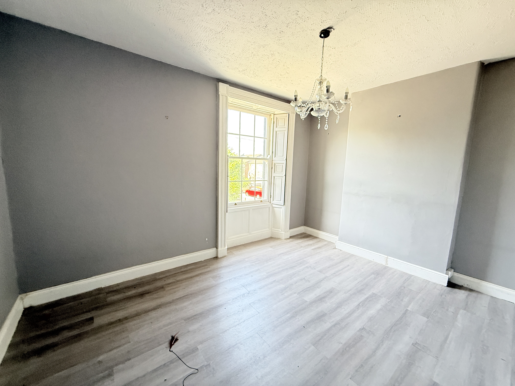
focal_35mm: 14
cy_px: 193
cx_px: 258
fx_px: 208
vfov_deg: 85.7
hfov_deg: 102.1
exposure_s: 1/96
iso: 320
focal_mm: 2.22
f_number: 2.2
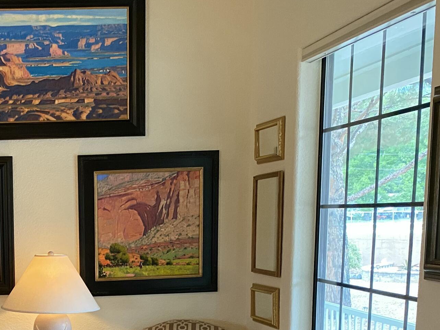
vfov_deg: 22.8
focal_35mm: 61
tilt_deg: -9.9
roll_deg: +2.0
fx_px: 775
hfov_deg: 30.1
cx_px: 31
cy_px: 350
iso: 400
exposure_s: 1/60
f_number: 1.8
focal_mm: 4.25
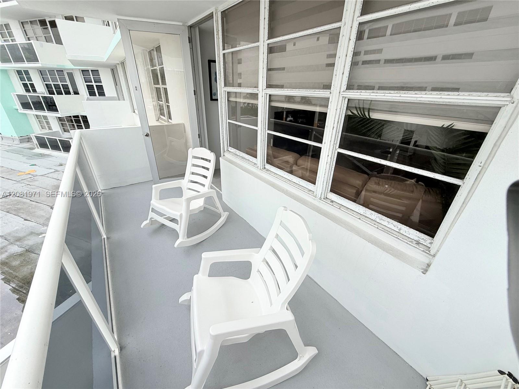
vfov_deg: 85.7
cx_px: 260
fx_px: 210
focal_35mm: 14
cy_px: 194
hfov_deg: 102.1
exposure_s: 1/411
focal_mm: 2.22
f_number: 2.2
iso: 50
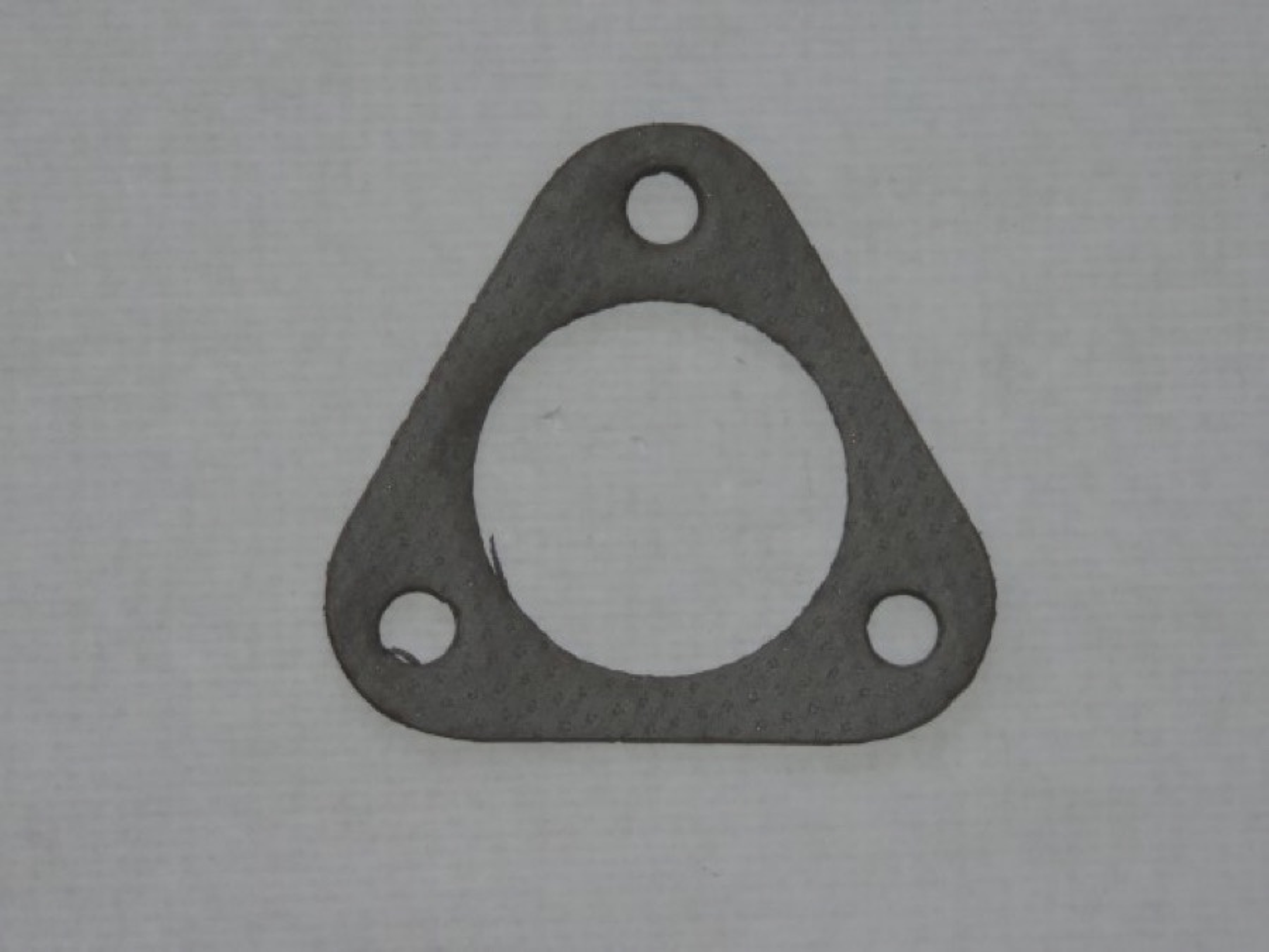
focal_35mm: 170
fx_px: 6232
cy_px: 476
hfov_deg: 11.6
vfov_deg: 8.7
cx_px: 634
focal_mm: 30.3
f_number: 4.5
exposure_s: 1/60
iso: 200
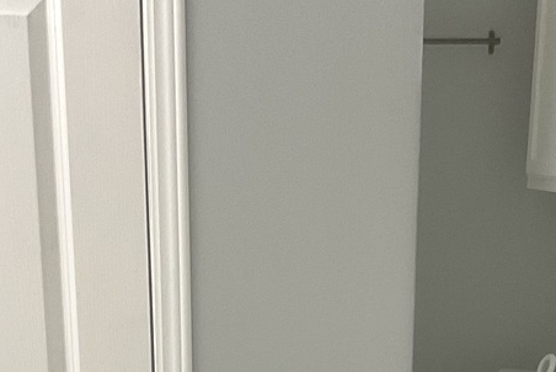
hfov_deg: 21.1
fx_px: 1484
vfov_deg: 13.3
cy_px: 604
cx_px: 376
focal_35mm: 96
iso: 64
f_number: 1.8
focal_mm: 3
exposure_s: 1/60
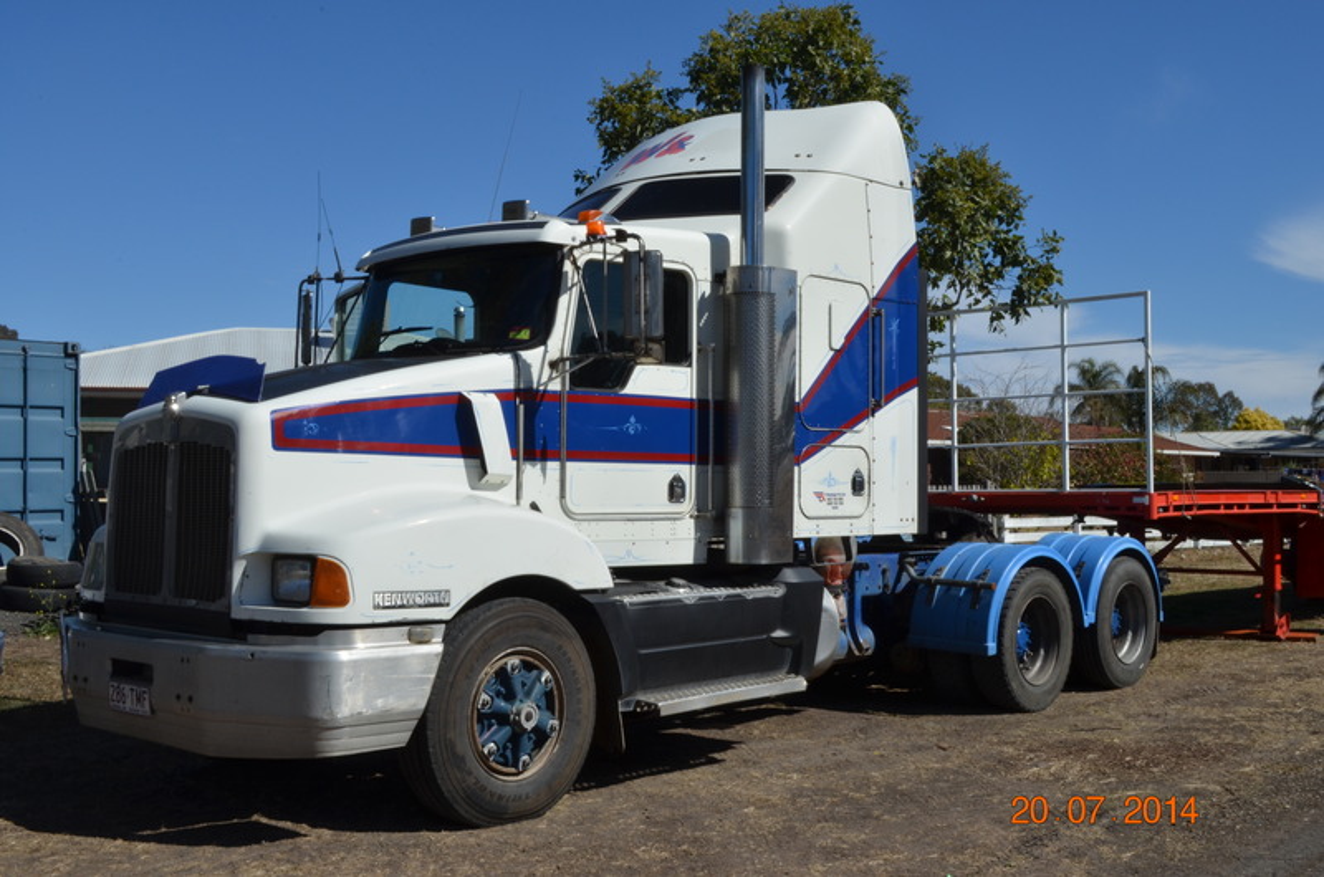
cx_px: 662
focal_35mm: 42
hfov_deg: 46.5
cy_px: 438
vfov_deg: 31.8
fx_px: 1542
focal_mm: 28
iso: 200
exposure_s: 1/100
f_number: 25
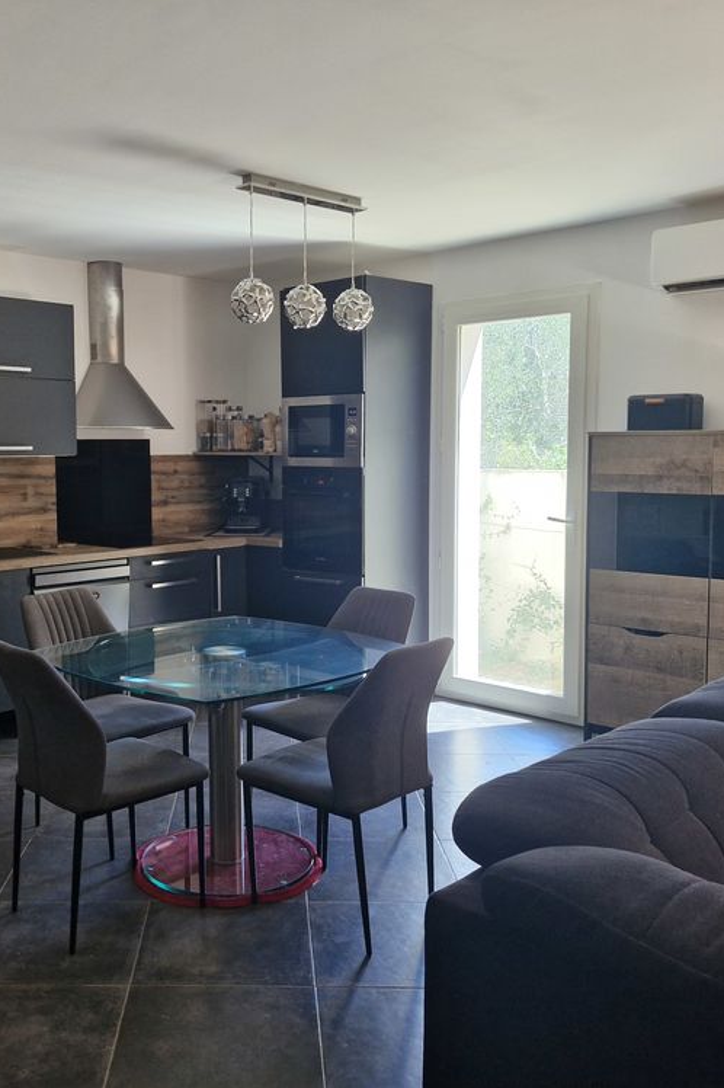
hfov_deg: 40.6
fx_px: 966
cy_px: 544
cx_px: 247
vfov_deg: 58.7
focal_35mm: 32
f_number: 1.8
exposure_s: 1/100
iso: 320
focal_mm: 5.54
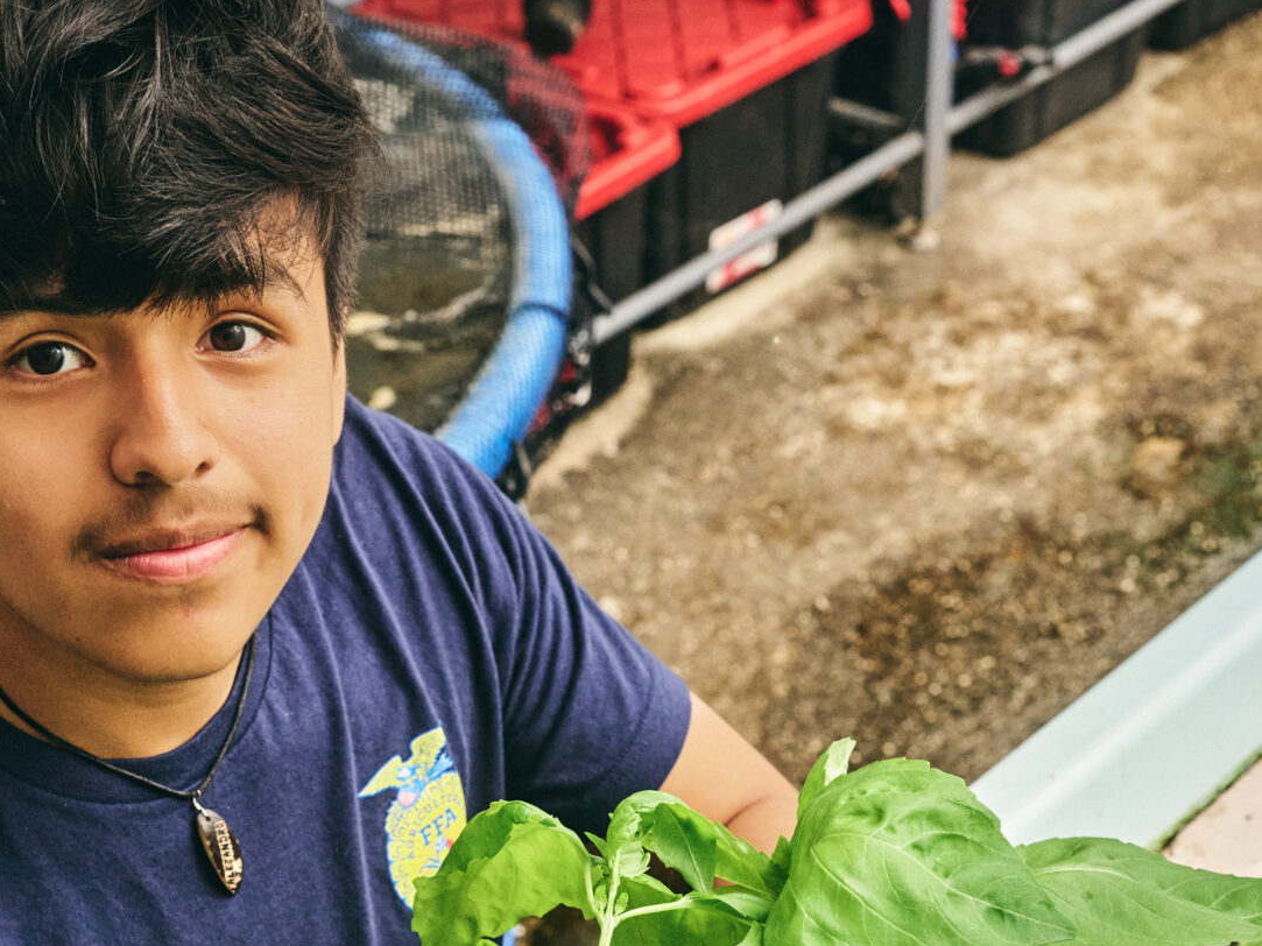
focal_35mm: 75
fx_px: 2734
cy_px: 908
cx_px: 486
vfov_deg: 19.2
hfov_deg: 25.9
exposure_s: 1/200
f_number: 5.6
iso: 1600
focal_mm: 33
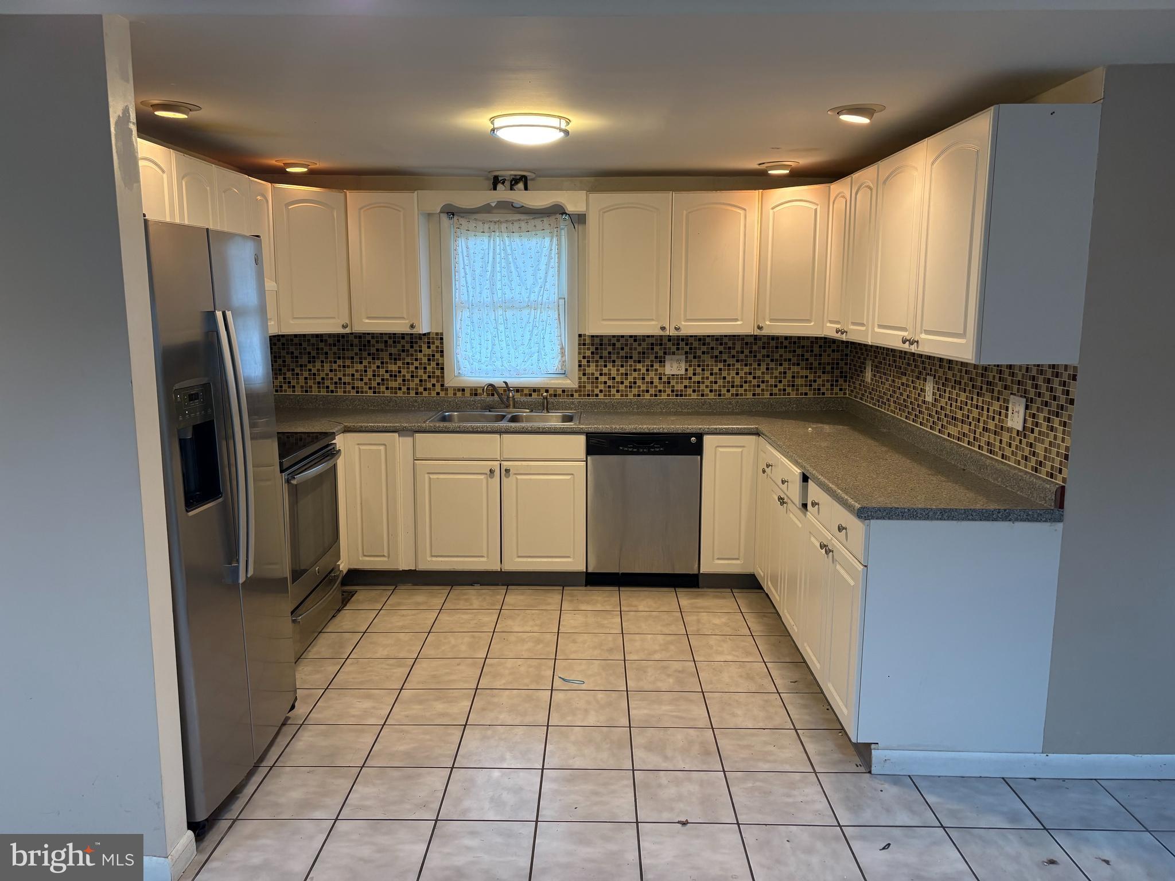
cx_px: 588
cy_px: 440
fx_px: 883
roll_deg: +0.1
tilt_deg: -9.5
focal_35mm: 26
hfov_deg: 67.3
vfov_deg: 53.1
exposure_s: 1/60
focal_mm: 5.96
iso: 125
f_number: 1.6
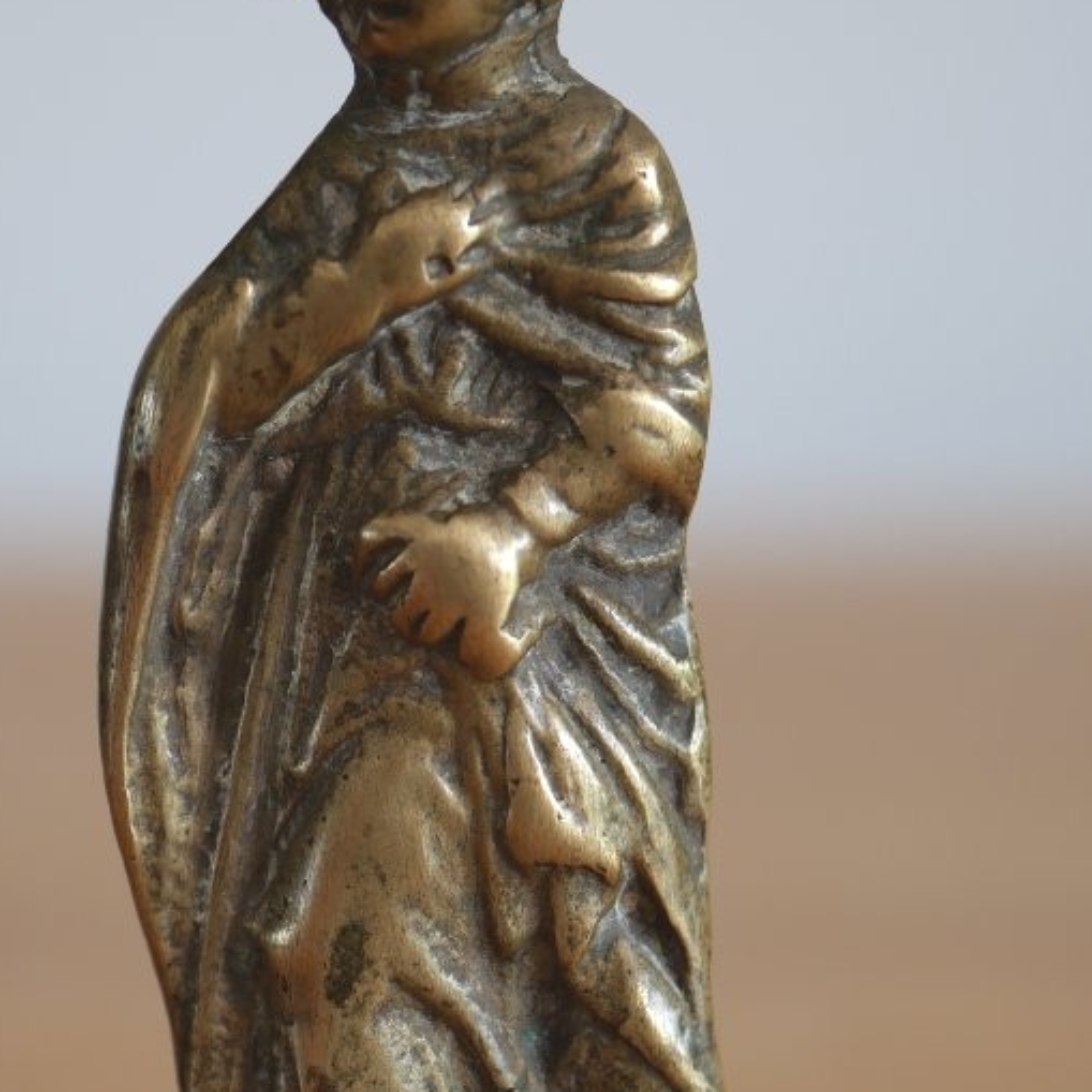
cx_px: 367
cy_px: 723
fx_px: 4461
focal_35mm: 125
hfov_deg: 13.9
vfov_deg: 13.9
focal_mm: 30
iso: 200
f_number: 2.8
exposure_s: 1/80
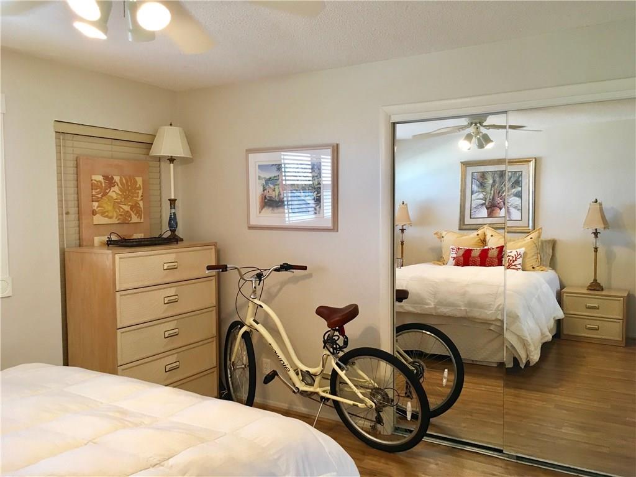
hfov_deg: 61.7
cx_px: 318
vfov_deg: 48.2
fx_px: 533
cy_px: 238
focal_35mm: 29
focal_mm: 4.15
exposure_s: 1/30
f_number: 2.2
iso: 80
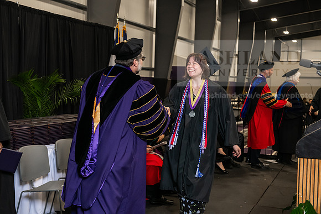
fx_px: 499
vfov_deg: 24.2
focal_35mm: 56
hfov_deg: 35.6
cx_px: 160
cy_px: 107
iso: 2500
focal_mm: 56
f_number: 5
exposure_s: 1/200
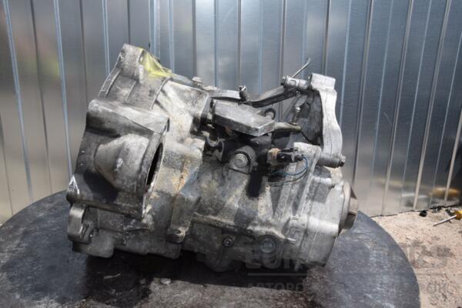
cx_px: 231
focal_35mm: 38
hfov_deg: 51.3
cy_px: 154
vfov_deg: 35.5
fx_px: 481
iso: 800
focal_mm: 25
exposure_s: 1/200
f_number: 20
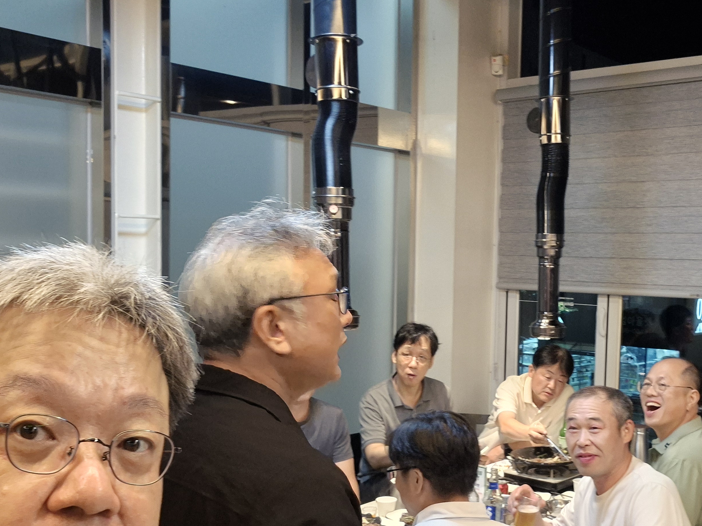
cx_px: 491
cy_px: 338
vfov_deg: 34.9
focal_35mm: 41
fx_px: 831
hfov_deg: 44.8
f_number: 2.2
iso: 250
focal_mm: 3.3
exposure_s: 1/60
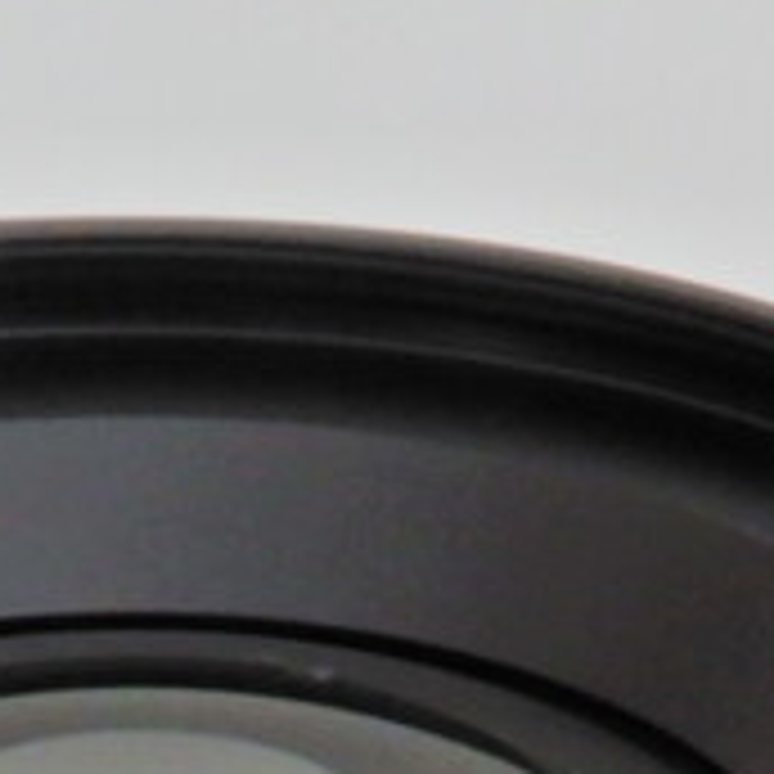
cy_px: 1782
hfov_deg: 6.3
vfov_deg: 6.1
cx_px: 81
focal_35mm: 277
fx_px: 7007
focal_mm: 8
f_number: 4
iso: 180
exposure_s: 1/30
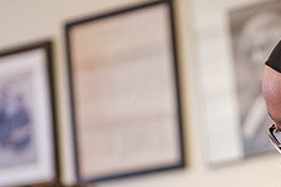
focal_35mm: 145
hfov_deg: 14.1
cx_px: 243
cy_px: 208
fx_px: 1131
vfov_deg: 9.4
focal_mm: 56
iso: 1000
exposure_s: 1/200
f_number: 2.8
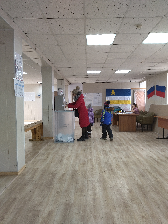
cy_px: 112
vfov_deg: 65.3
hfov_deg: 51.4
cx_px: 84
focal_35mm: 27
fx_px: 175
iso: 131
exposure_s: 1/50
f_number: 1.79
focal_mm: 4.74
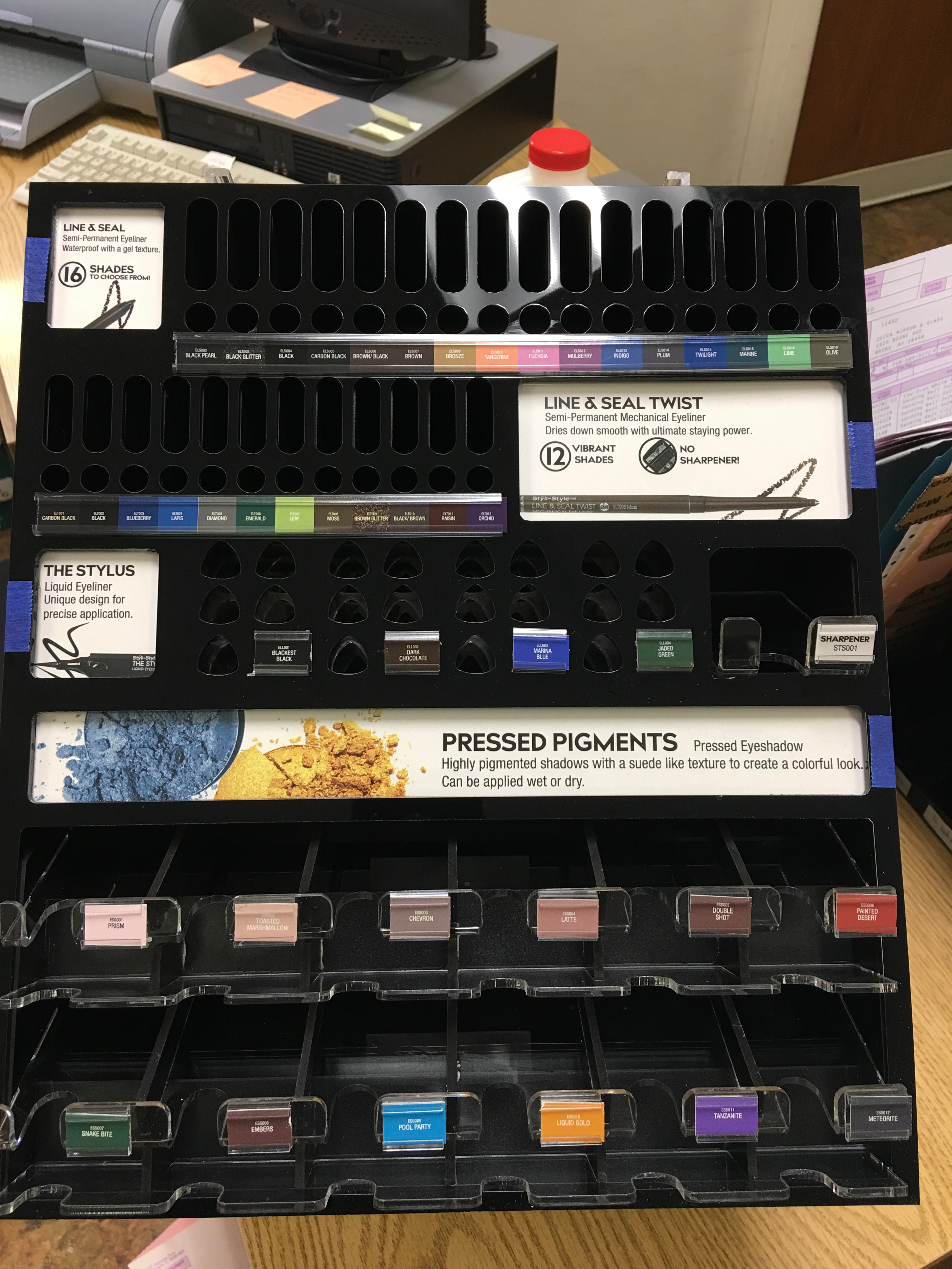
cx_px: 476
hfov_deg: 48.2
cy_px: 634
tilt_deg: -45.9
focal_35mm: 29
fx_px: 1063
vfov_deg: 61.7
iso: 40
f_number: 2.2
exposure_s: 1/15
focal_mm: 4.15
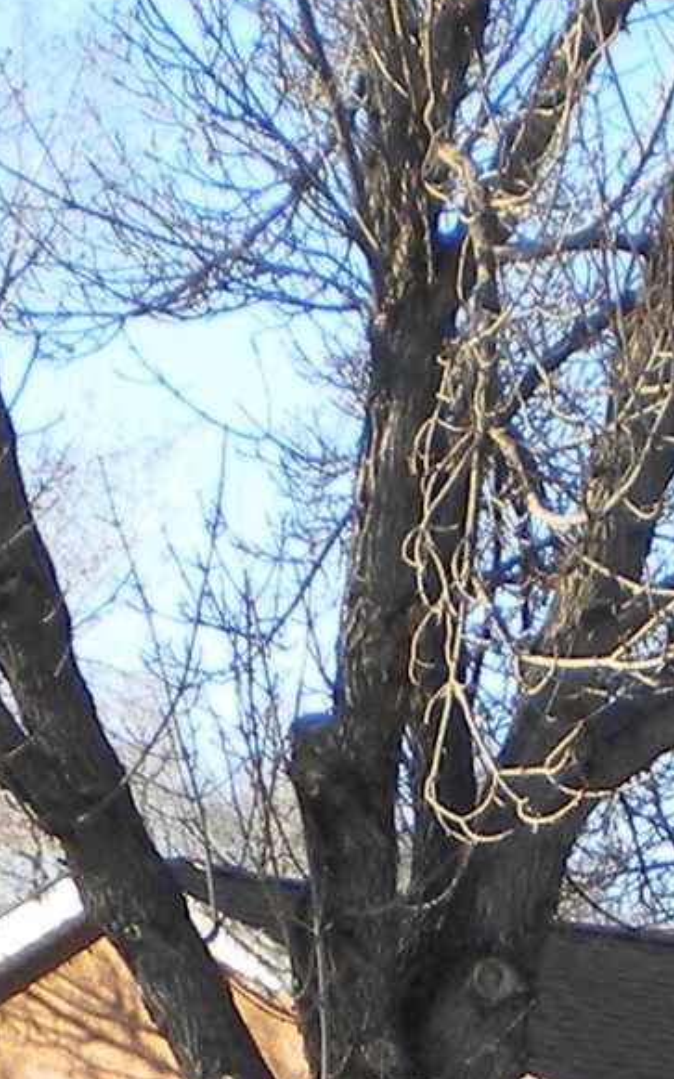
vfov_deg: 10.3
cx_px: 826
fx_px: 5762
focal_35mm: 196
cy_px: 1606
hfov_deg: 6.6
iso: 80
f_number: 4.6
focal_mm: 6.3
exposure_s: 1/190
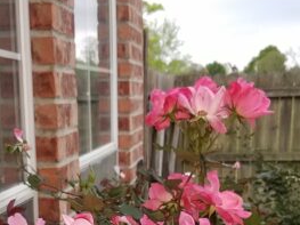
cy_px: 243
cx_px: 127
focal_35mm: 76
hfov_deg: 25.6
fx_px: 658
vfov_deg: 18.7
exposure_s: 1/60
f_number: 1.7
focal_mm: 4.2
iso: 125
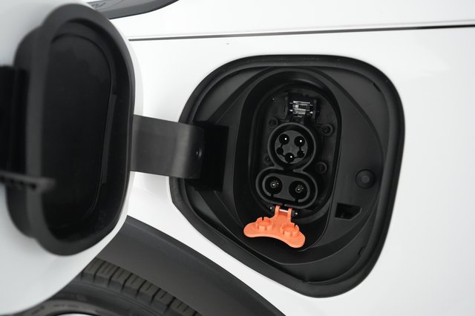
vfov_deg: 46.4
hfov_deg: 65.5
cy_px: 158
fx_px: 369
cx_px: 238
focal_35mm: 28
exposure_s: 1/125
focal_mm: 28
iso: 5000
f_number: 4
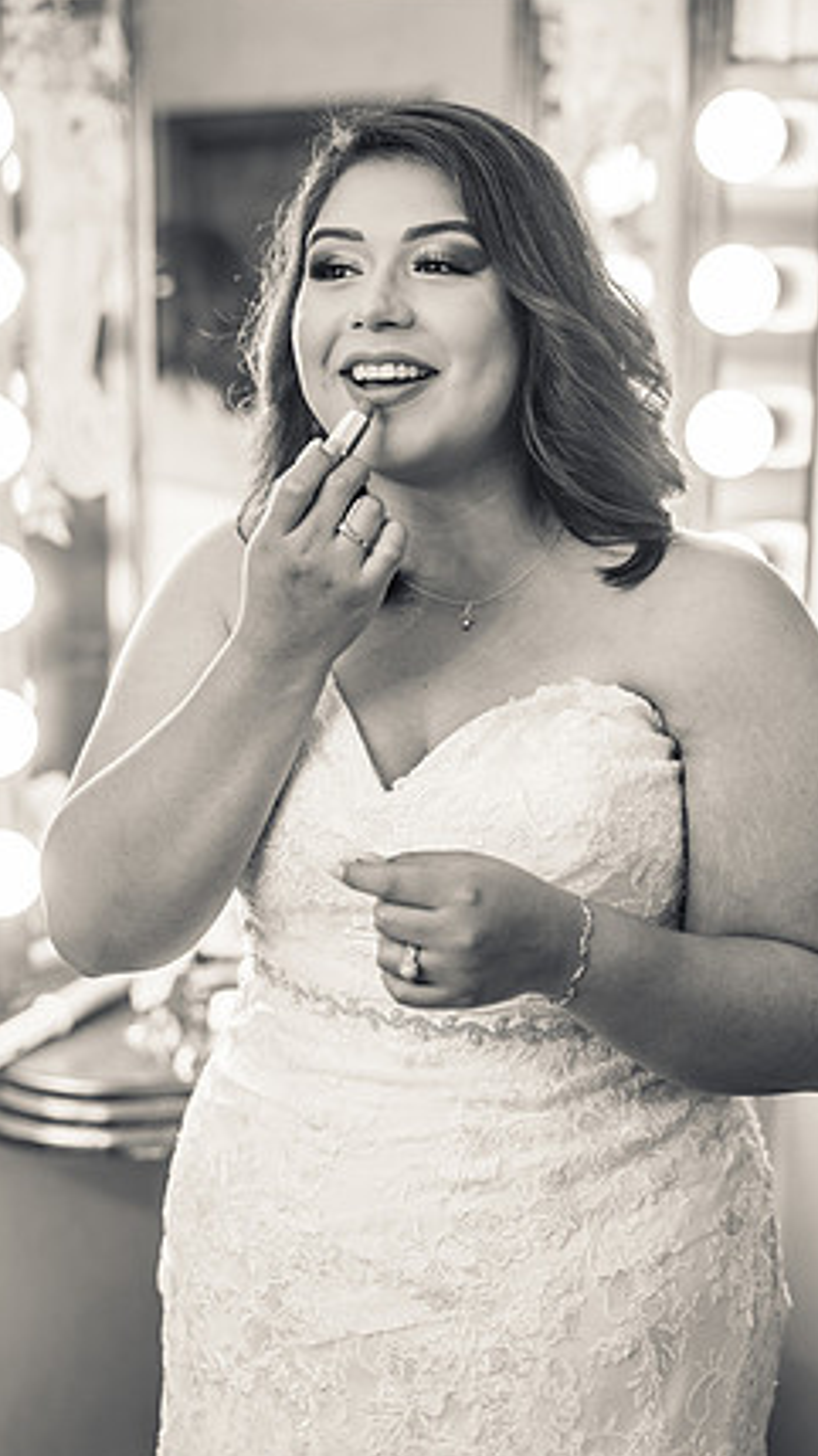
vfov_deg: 37.9
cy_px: 747
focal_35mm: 55
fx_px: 2123
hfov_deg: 21.8
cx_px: 394
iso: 500
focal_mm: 50
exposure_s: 1/125
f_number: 2
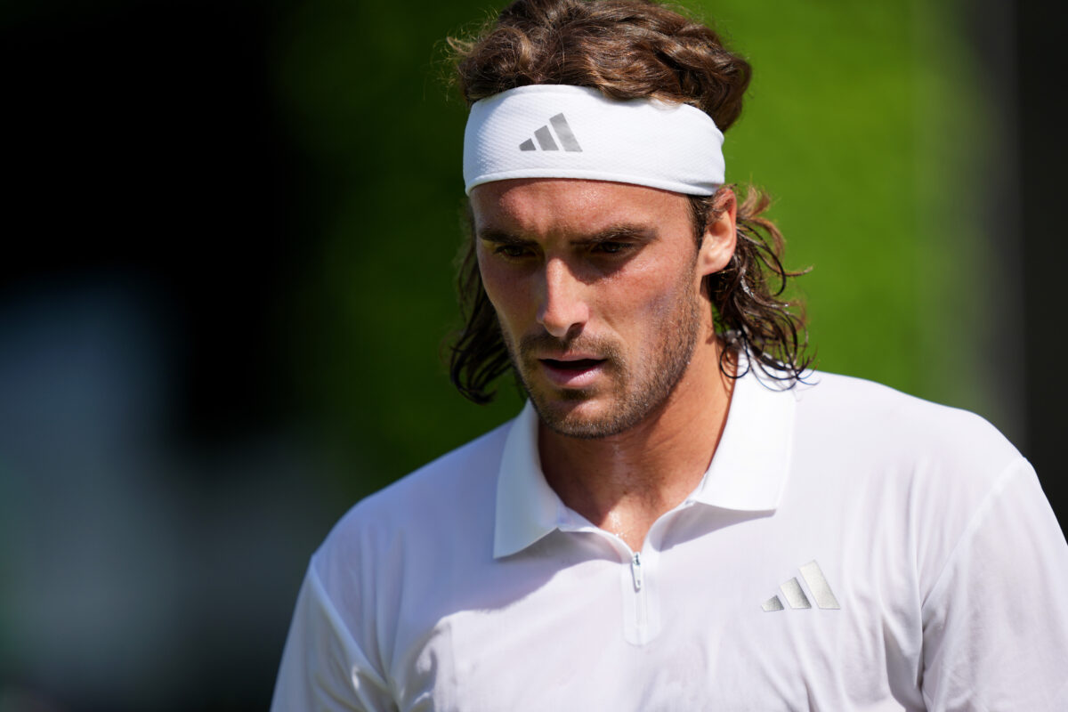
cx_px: 534
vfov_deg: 3.4
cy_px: 356
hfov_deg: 5.2
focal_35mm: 400
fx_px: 11866
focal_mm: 400
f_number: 2.8
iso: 125
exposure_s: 1/2500
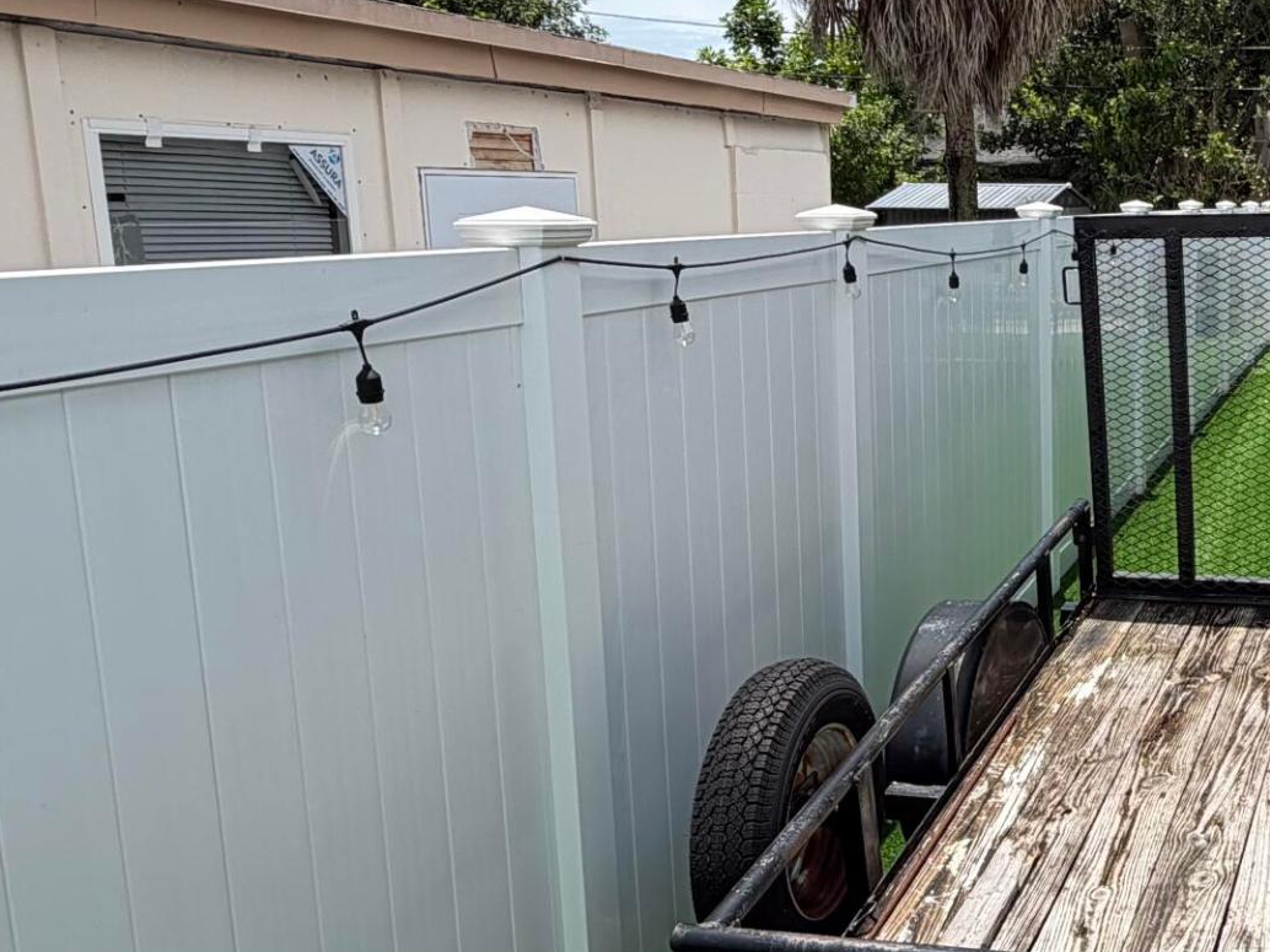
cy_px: 447
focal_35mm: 39
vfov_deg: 36.8
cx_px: 1153
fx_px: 1431
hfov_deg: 43.5
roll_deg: +0.0
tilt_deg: -11.0
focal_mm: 2.22
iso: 20
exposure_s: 1/770
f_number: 2.2
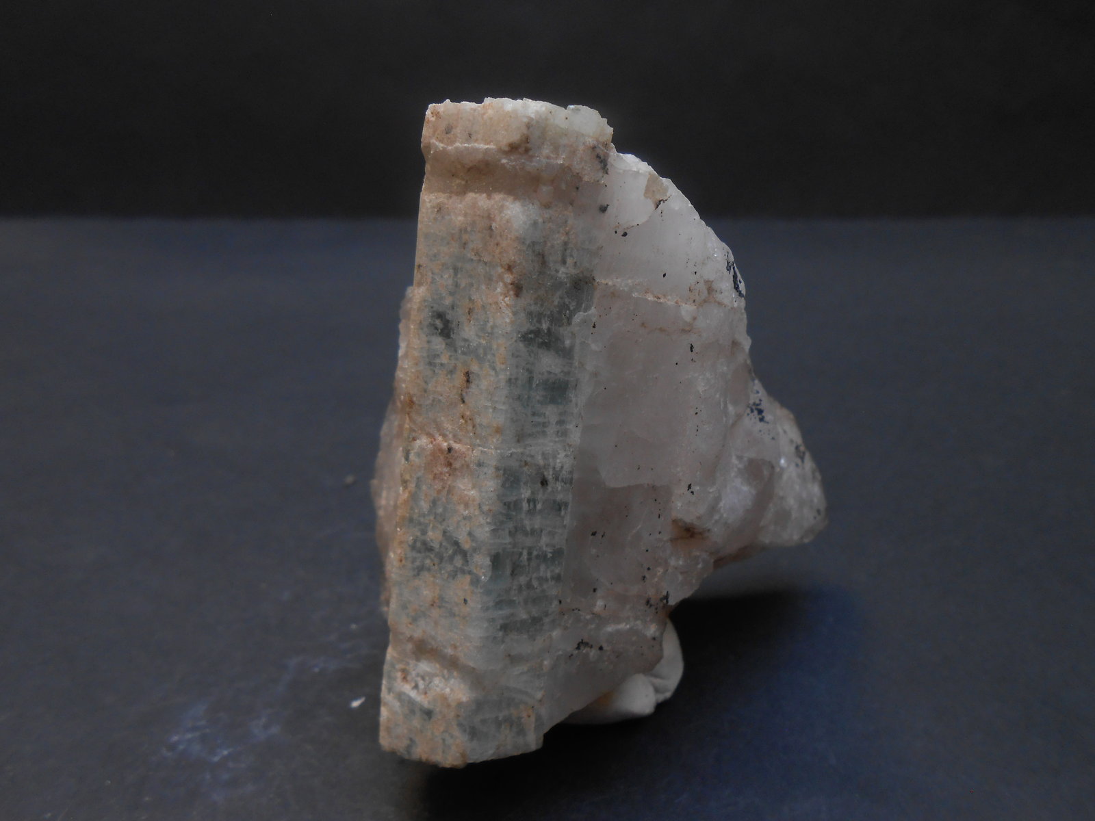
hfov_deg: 67.3
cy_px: 410
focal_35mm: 26
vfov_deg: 53.1
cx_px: 548
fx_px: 822
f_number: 3.5
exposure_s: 1/30
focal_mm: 4.6
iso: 125
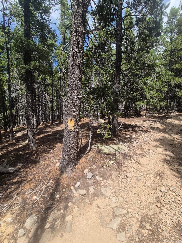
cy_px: 122
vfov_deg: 106.2
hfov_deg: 89.9
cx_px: 91
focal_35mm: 13
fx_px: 91
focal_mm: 1.74
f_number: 2.2
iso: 50
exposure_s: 1/1068
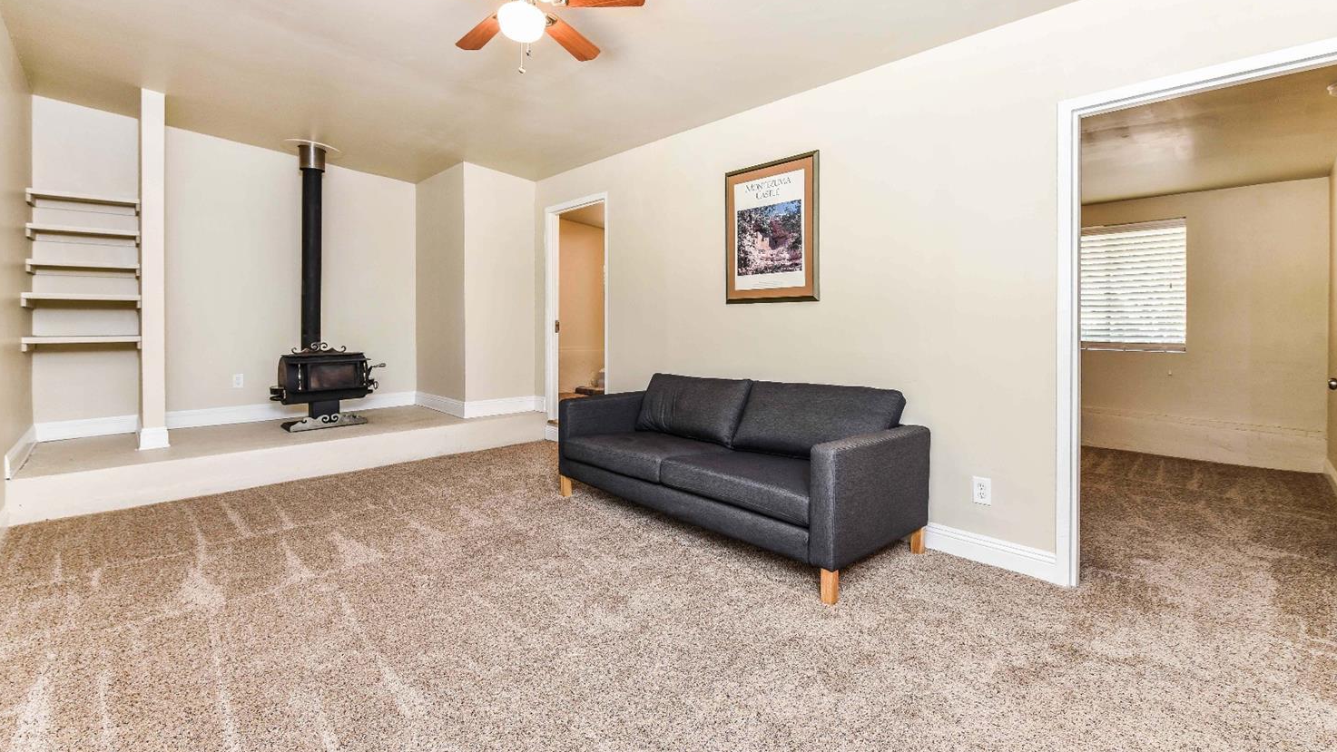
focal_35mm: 16
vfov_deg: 66.8
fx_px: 567
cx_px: 670
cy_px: 326
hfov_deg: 99.4
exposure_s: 1/10
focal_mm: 15
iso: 200
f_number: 5.6
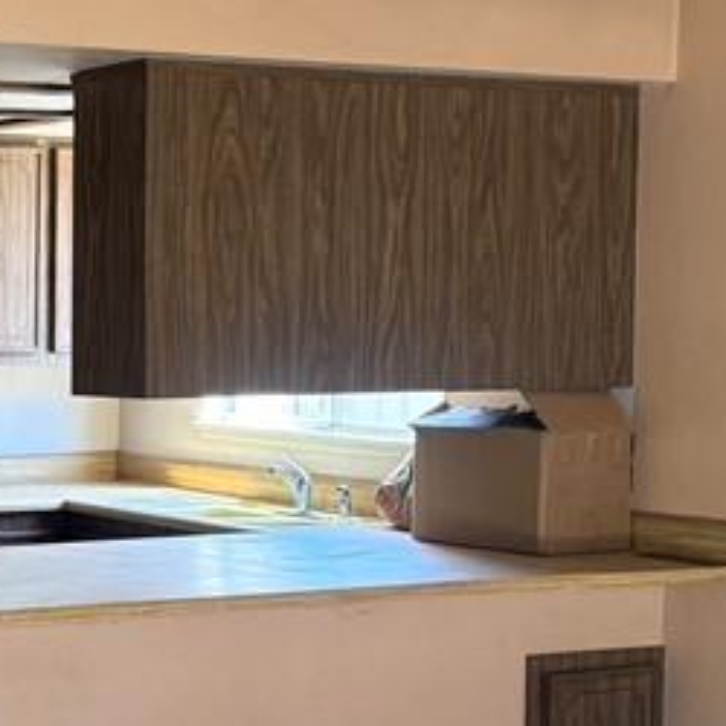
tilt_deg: -3.0
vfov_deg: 19.9
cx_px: -136
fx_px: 2064
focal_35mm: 87
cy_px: 415
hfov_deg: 18.9
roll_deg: -0.6
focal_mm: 6.76
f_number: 1.78
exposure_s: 1/106
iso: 200
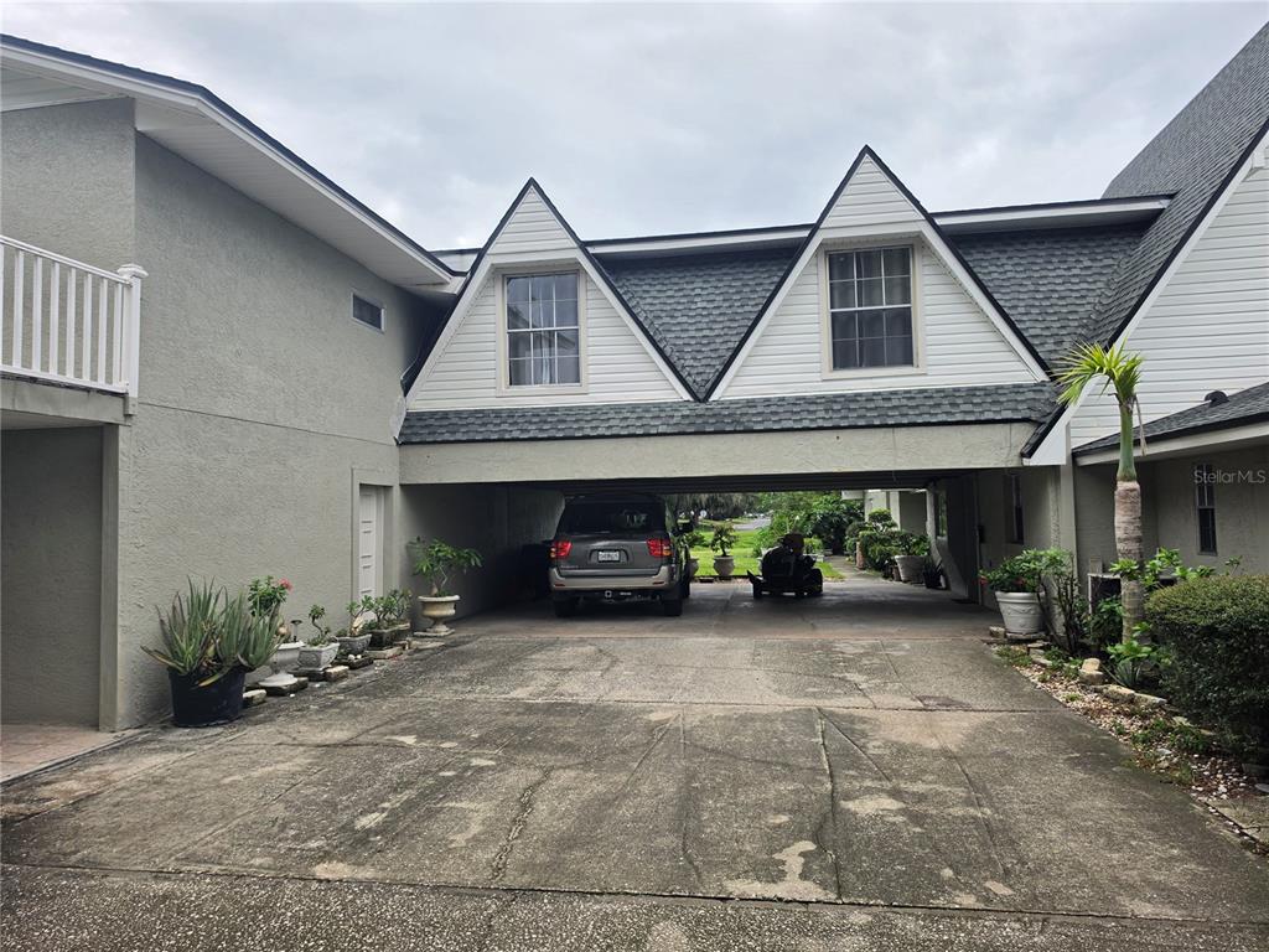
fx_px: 843
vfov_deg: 58.9
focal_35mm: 23
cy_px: 476
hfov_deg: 73.9
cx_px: 634
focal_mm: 6.5
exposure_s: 1/359
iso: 25
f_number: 1.4
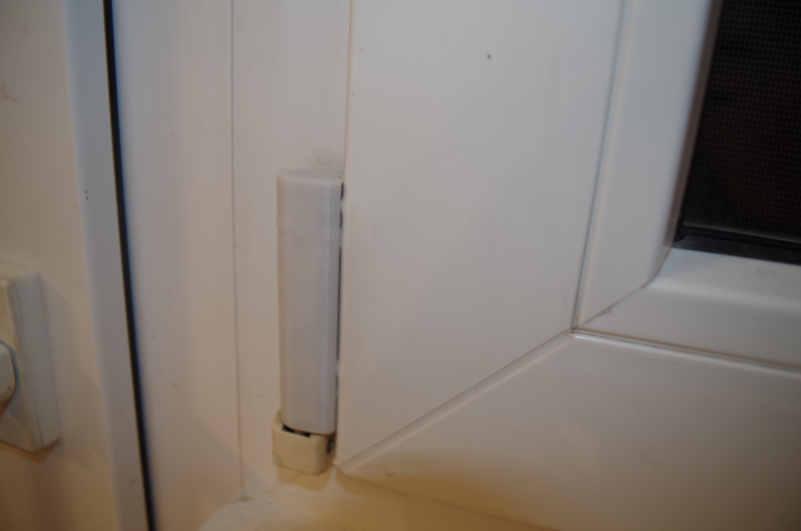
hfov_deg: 67.5
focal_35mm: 27
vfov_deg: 47.7
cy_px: 266
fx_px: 600
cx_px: 400
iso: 100
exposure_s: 1/15
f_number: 3.5
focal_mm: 18
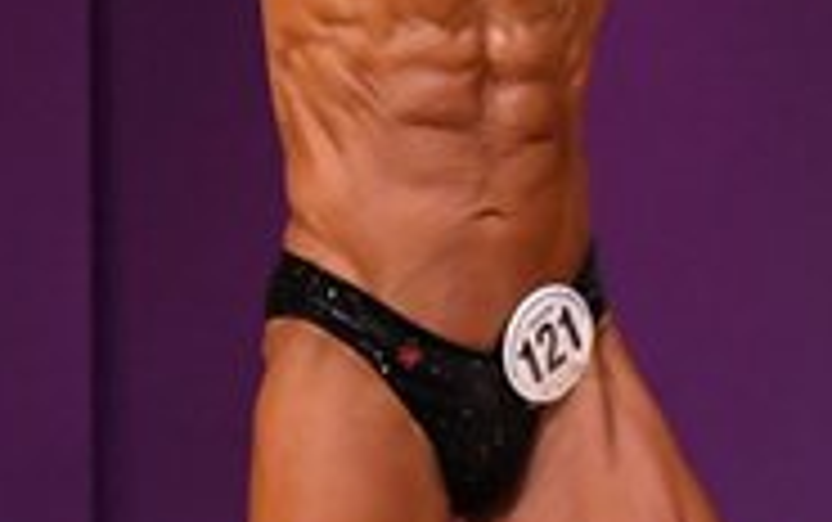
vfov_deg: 1.1
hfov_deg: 1.7
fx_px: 27575
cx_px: 893
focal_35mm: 1215
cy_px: 310
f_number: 5.6
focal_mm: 190
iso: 4500
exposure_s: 1/400
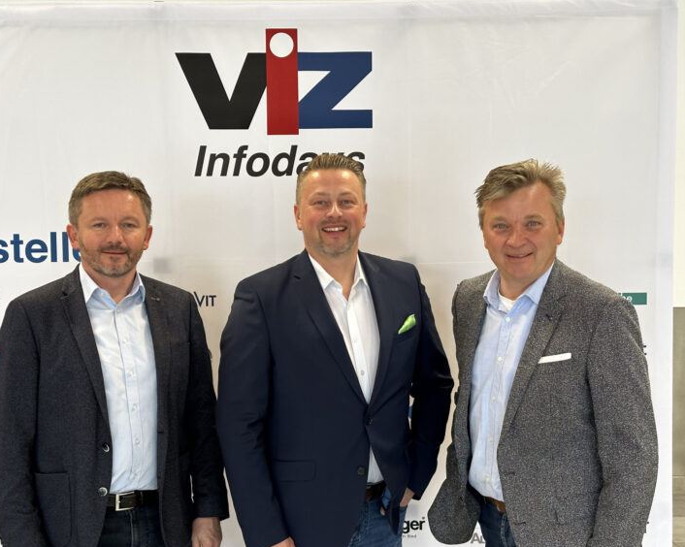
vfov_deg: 29.7
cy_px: 278
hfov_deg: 36.7
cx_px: 335
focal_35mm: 51
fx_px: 1033
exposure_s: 1/64
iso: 80
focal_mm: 6.86
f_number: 1.78
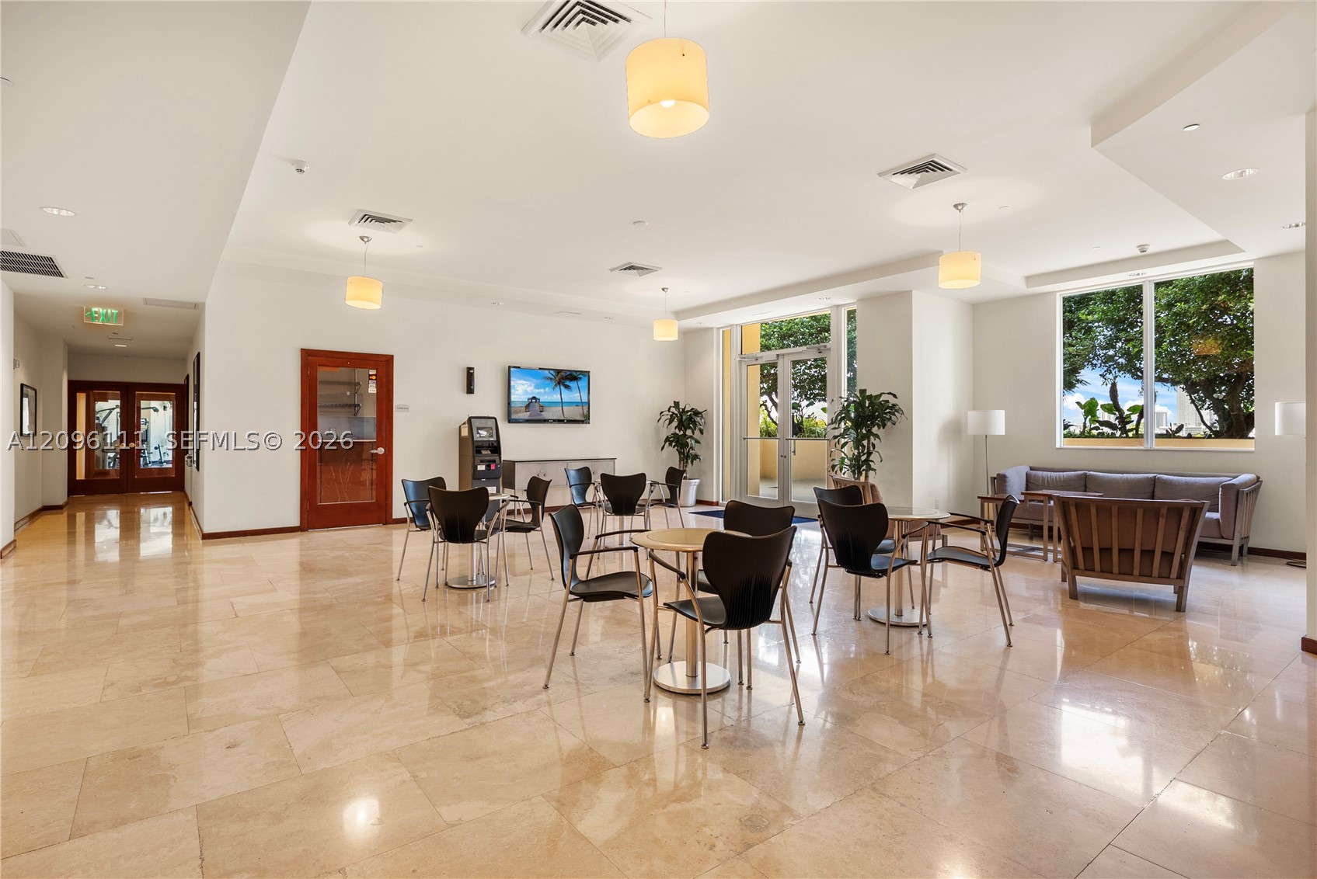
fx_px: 622
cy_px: 440
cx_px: 658
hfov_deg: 93.2
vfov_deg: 70.5
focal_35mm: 17
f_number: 8
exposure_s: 1/15
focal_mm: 17
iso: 400
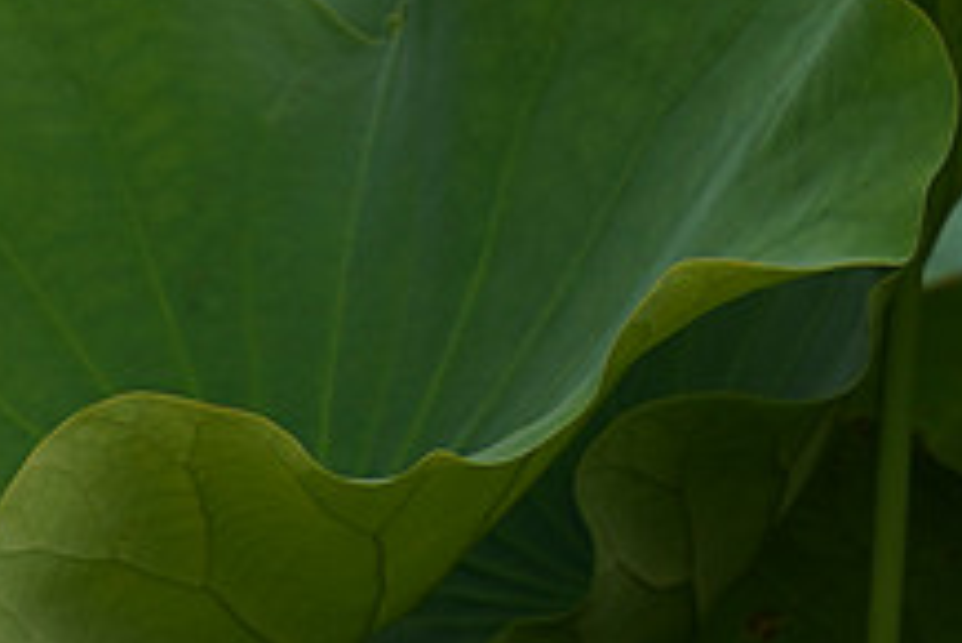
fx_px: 26365
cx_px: -798
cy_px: 942
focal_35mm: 986
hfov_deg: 2.1
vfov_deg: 1.4
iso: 100
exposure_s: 1/320
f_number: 7.1
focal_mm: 179
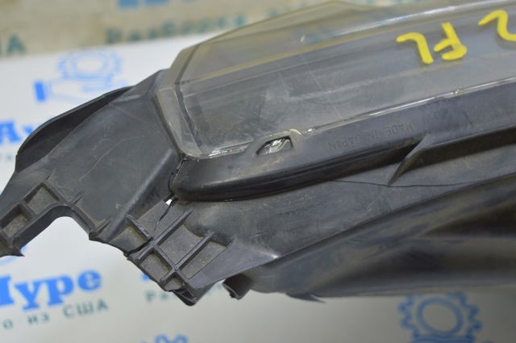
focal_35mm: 69
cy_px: 172
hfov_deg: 29.3
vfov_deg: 19.7
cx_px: 258
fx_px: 988
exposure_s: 1/20
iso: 400
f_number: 5.6
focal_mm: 46
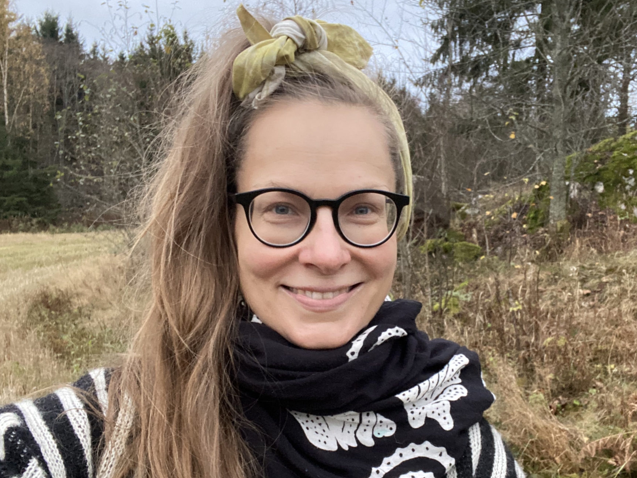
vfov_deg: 41.6
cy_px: 286
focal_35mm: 34
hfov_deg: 53.7
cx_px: 369
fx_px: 626
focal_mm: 2.71
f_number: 2.2
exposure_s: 1/40
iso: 400
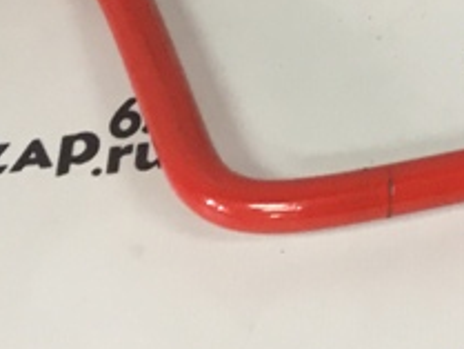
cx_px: 904
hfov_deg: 12.4
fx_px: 1904
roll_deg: -4.3
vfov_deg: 9.8
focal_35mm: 142
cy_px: -333
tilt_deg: -42.1
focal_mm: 4.15
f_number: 2.2
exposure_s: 1/33
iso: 100
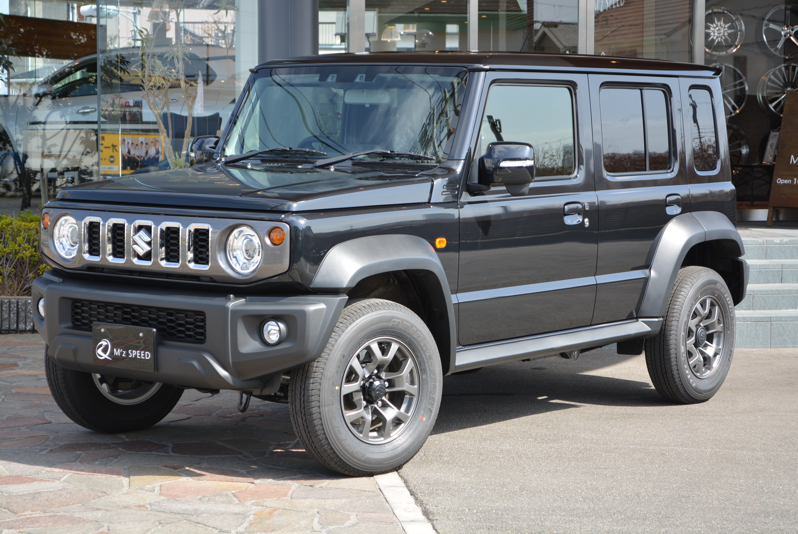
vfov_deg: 16.6
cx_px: 399
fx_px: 1830
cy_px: 267
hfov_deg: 24.6
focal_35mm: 82
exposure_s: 1/125
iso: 100
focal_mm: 55
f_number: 5.6
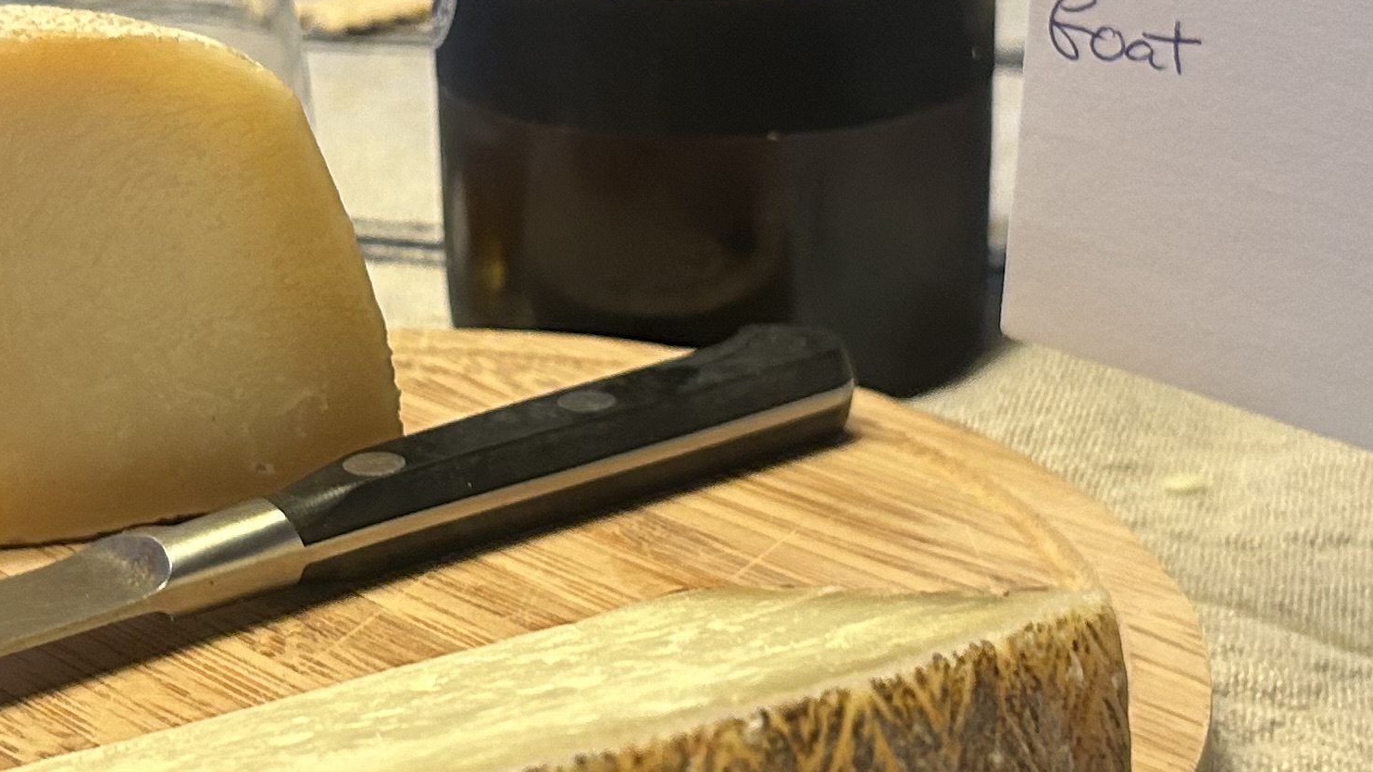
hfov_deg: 27.4
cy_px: 237
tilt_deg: -16.8
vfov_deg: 15.6
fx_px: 2803
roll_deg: +2.4
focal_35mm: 77
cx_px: 492
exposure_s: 1/60
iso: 160
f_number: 1.5
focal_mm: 5.7
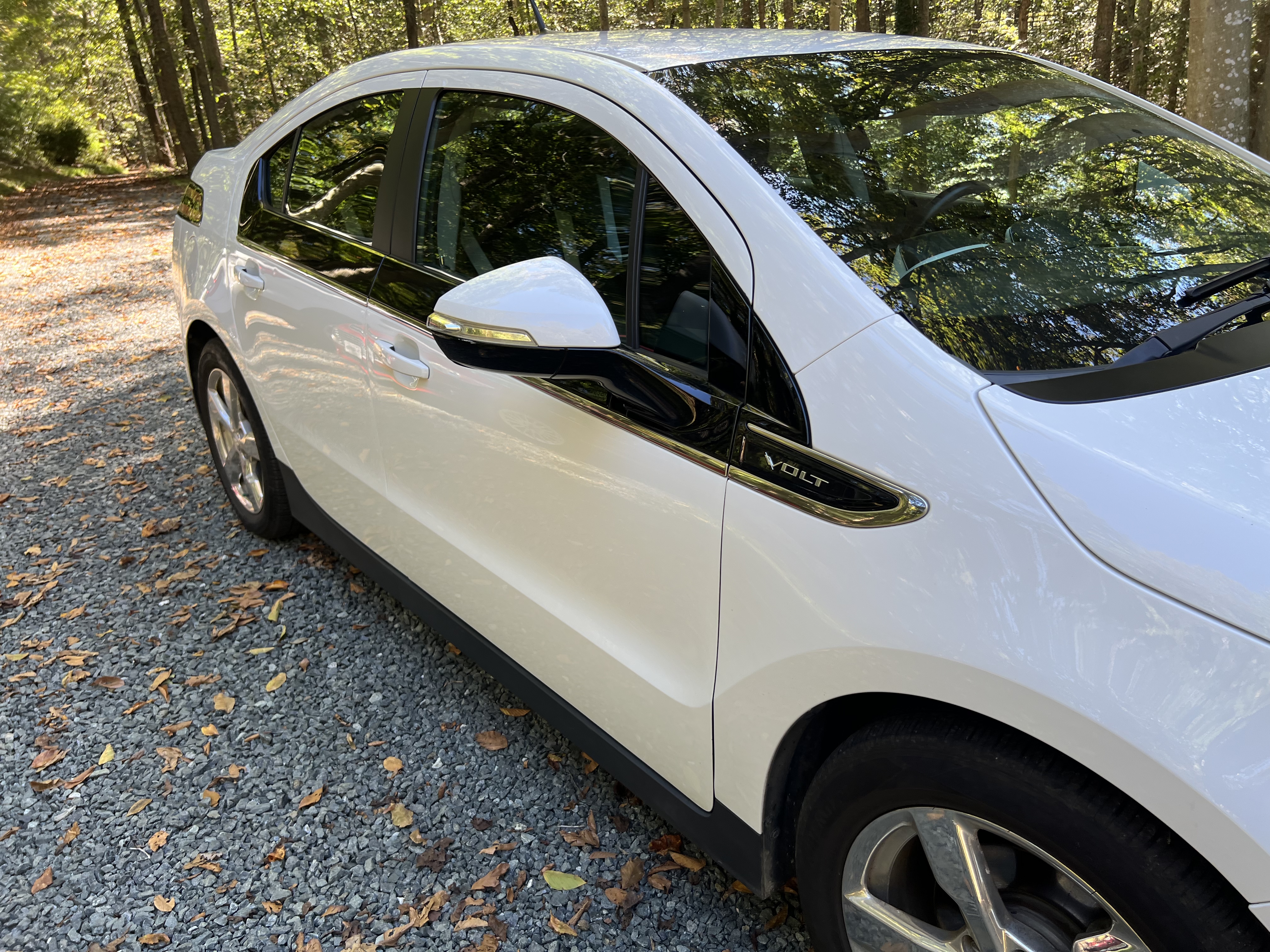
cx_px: 635
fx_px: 954
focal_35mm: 26
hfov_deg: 67.3
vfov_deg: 53.1
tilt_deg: -23.3
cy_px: 476
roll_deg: +5.3
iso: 40
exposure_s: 1/196
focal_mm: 5.7
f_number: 1.5
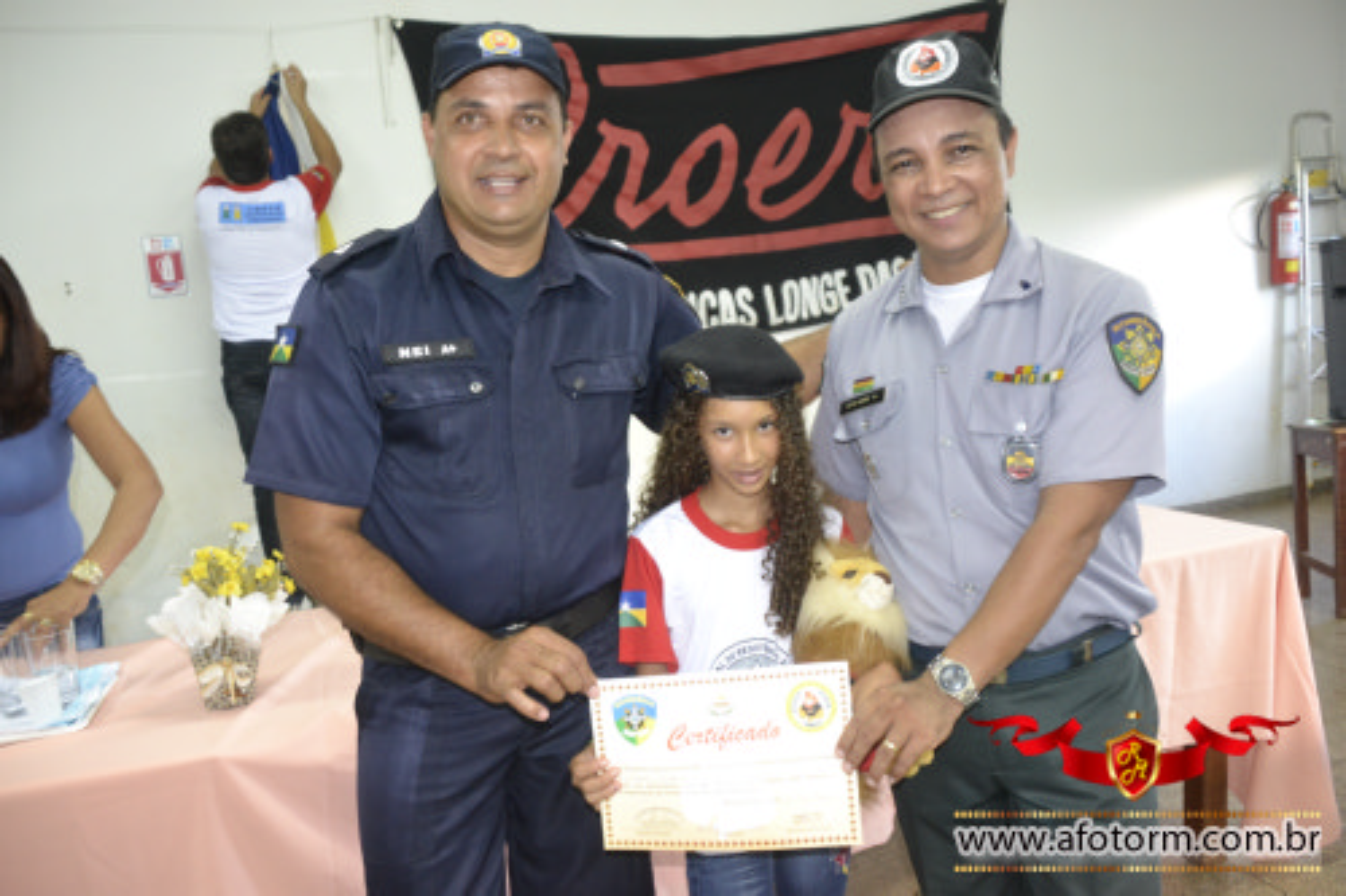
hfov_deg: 61.9
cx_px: 673
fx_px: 1121
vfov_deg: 43.6
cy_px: 448
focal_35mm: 30
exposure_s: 1/60
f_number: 3.5
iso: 1800
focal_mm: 20
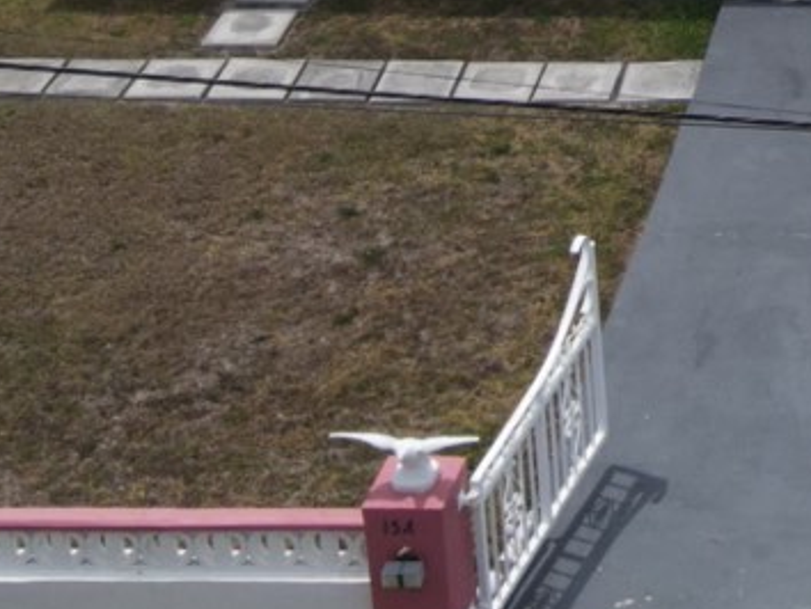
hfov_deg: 13.6
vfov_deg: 10.4
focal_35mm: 130
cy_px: -643
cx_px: 1466
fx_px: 3048
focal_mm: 4.5
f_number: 2.8
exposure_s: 1/1250
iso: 110
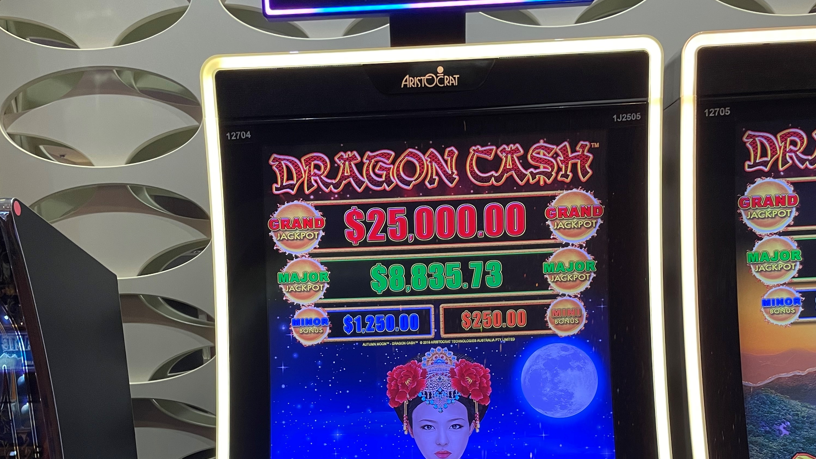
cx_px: 407
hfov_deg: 52.8
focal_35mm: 38
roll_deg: +3.5
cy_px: 471
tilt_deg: -11.4
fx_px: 822
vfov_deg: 29.0
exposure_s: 1/60
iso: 100
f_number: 1.6
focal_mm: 4.2
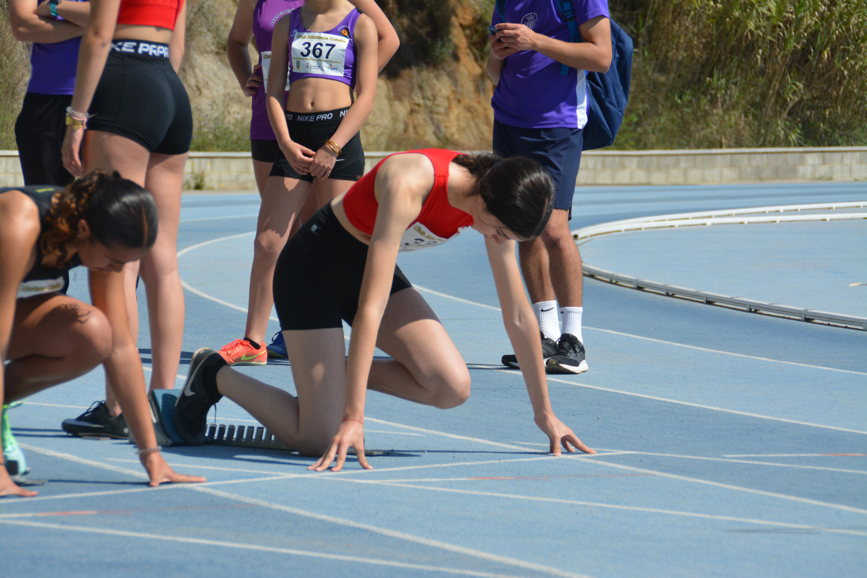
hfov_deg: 12.2
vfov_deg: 8.2
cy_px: 289
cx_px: 434
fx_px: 4045
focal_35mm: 168
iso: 400
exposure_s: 1/2000
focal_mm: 112
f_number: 7.1
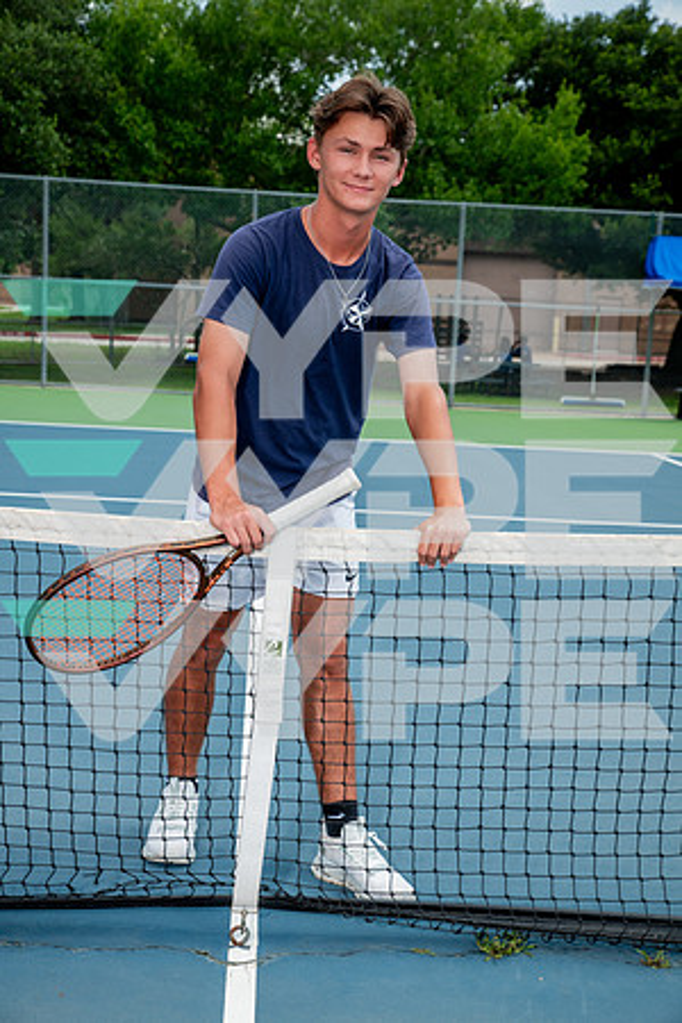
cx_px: 341
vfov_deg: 39.6
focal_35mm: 50
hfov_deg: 27.0
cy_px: 512
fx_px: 1421
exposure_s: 1/400
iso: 125
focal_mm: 50
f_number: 7.1
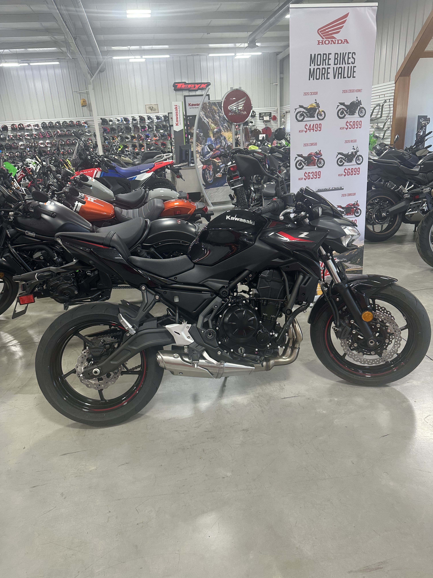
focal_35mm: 24
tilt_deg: -20.5
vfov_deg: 71.6
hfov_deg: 56.8
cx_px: 216
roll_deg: +3.4
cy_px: 289
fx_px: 400
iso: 125
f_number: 1.78
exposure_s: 1/120
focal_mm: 6.86
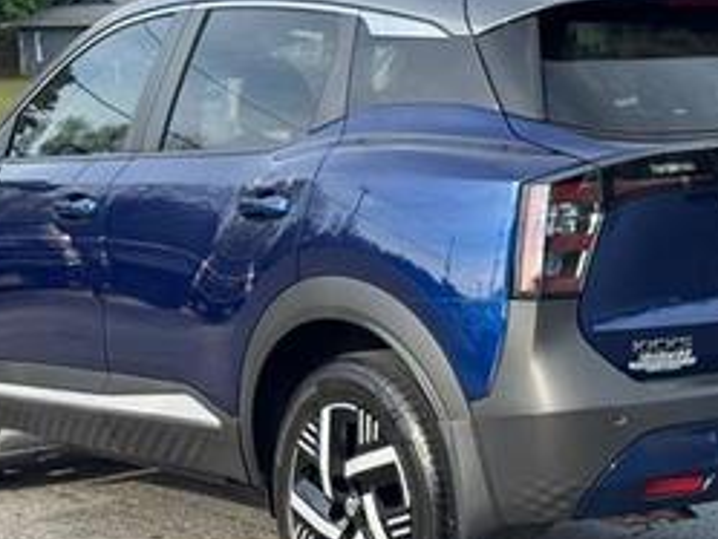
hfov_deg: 20.2
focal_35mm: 97
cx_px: 404
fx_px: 2013
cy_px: 297
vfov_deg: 15.3
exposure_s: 1/1076
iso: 64
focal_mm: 6.76
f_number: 1.78
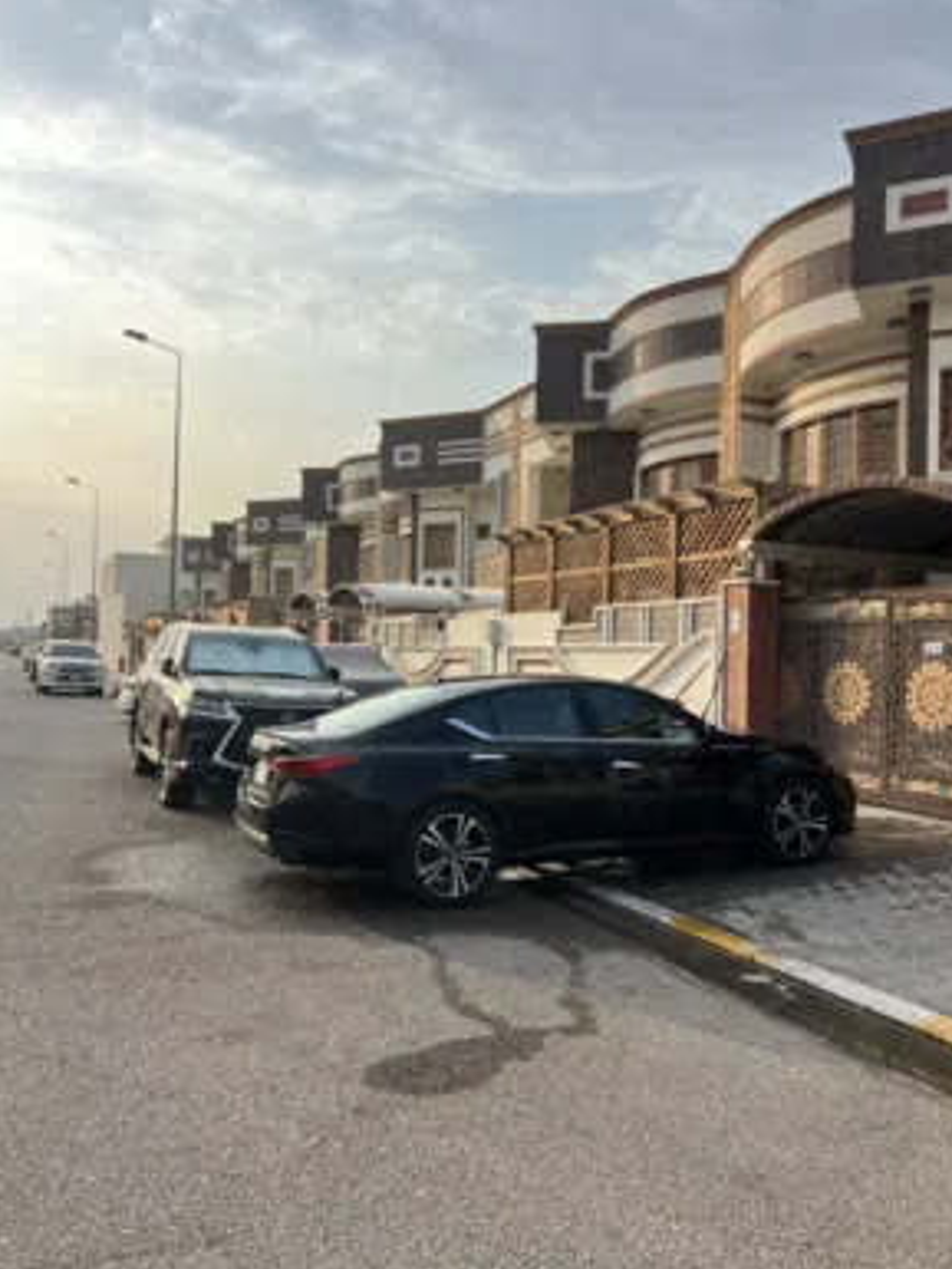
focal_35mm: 27
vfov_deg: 65.3
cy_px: 620
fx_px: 990
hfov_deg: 51.4
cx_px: 484
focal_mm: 5.7
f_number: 1.5
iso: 50
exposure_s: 1/1019
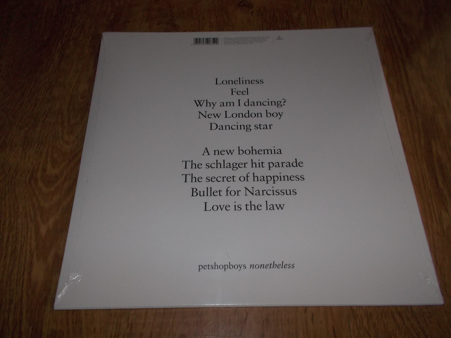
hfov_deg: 61.7
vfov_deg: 48.2
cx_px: 226
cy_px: 169
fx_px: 378
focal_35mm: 29
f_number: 3.3
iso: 200
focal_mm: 4.1
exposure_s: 1/30
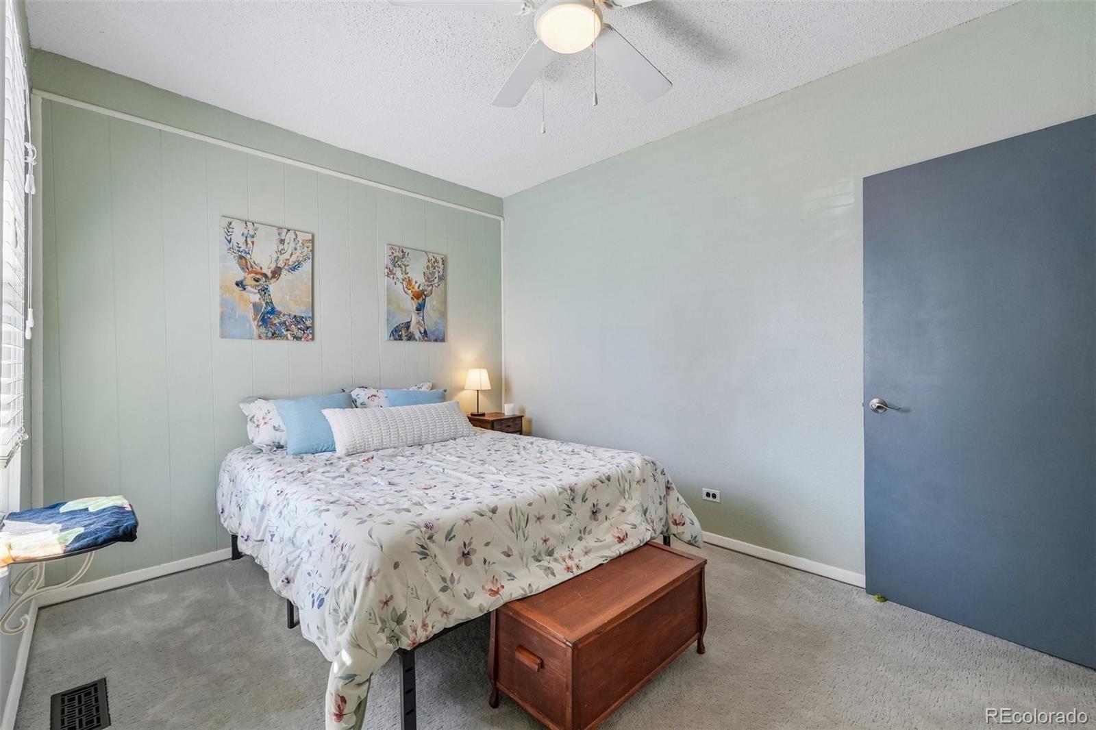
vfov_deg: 77.3
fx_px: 457
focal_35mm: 15
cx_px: 548
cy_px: 365
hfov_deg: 100.4
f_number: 8
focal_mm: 10
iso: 800
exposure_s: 1/30
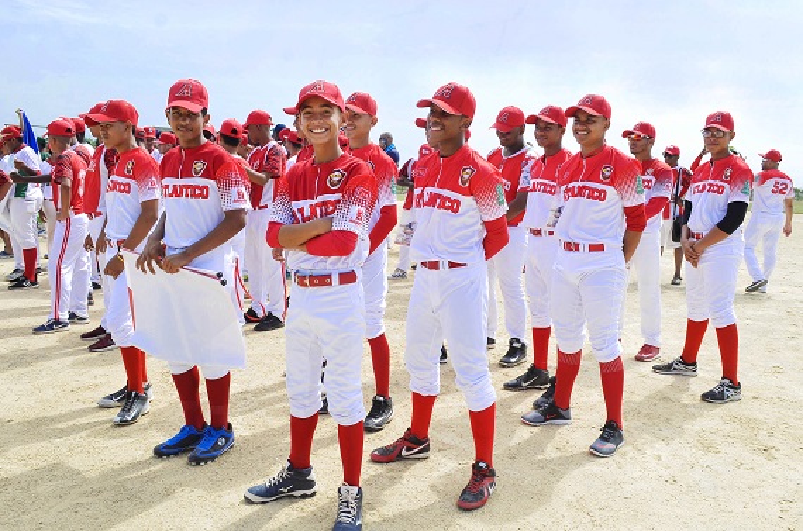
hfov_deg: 67.5
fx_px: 601
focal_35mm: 27
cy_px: 266
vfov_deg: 47.7
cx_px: 402
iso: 100
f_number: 8
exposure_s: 1/160
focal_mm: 18
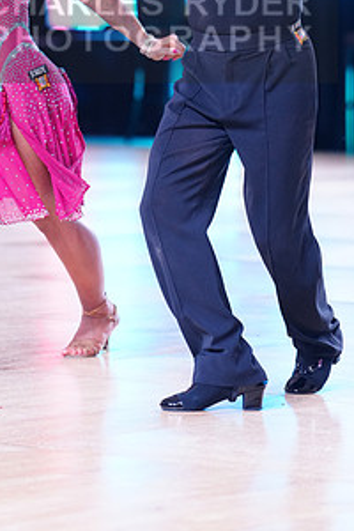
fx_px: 3731
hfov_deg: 5.4
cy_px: 25
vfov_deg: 8.1
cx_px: 95
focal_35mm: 253
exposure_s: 1/400
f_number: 2.8
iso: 1600
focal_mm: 131
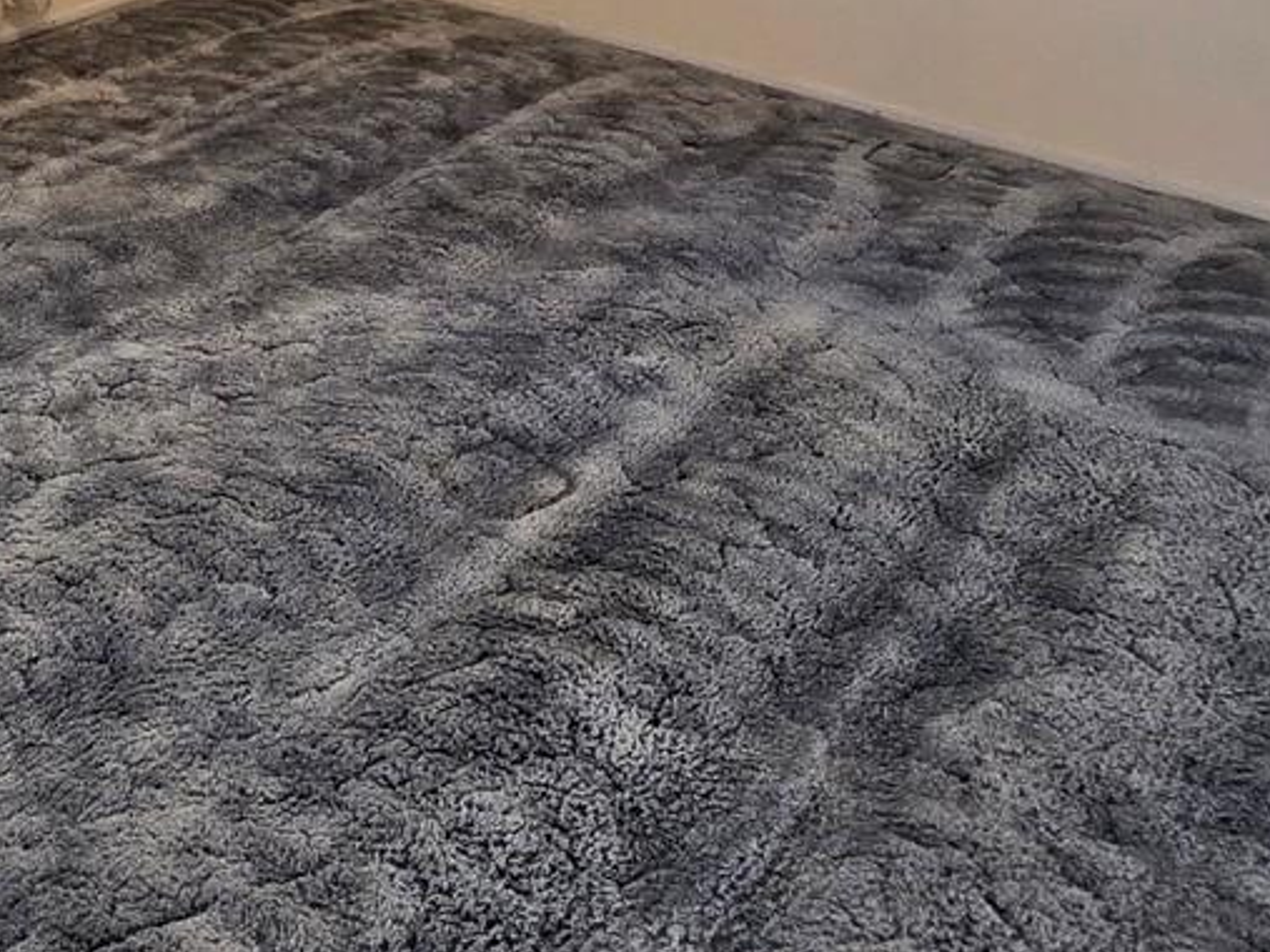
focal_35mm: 41
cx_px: 175
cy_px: -241
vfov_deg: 29.3
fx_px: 1504
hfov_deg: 42.7
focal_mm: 2.2
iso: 200
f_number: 2.2
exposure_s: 1/60
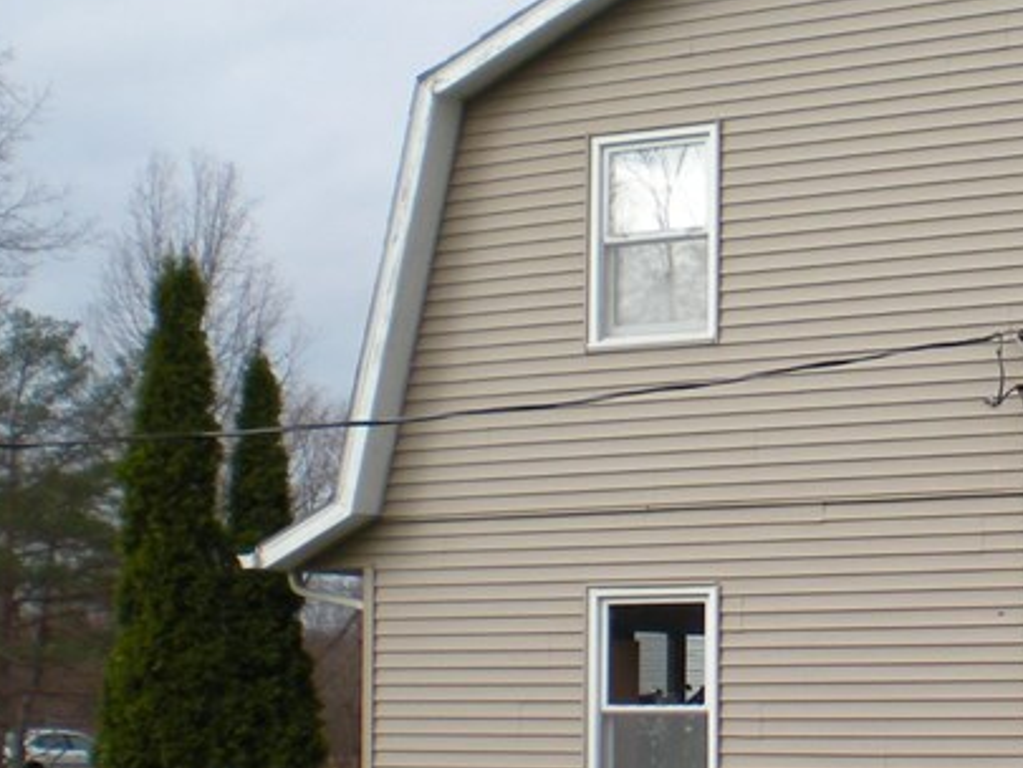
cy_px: 525
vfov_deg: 15.4
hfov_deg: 19.8
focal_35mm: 96
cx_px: 1033
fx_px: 2838
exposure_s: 1/258
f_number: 4.6
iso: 64
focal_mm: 6.3
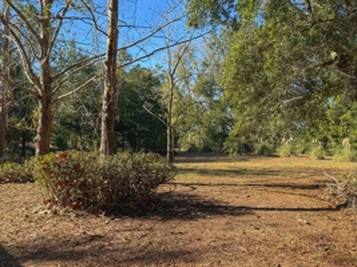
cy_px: 119
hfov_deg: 55.0
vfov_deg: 42.9
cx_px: 215
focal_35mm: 33
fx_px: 340
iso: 80
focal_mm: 6.76
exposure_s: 1/1493
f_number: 1.78
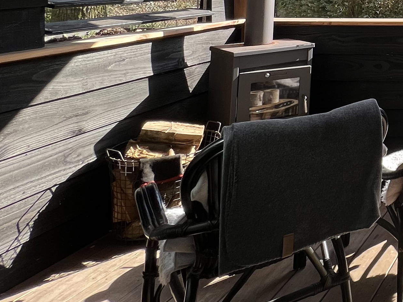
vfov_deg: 30.1
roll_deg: +0.2
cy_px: -69
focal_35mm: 40
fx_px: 466
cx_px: 560
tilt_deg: +3.2
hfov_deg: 31.6
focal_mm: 1.57
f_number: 1.8
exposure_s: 1/293
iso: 32
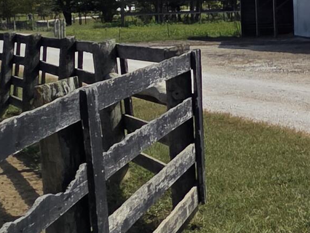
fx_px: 600
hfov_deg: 18.4
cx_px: 626
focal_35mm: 67
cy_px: 35
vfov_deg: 21.6
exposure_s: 1/3203
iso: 50
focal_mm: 2.2
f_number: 2.2
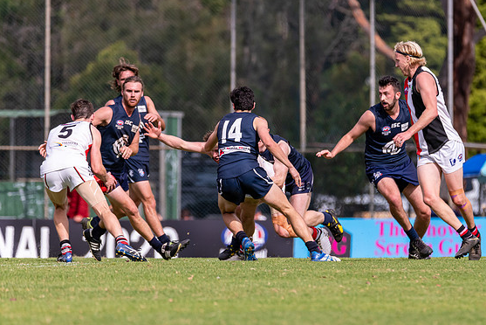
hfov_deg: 3.7
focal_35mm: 552
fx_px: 7456
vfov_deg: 2.5
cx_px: 279
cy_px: 164
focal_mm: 420
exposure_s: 1/3200
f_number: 6.3
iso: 800
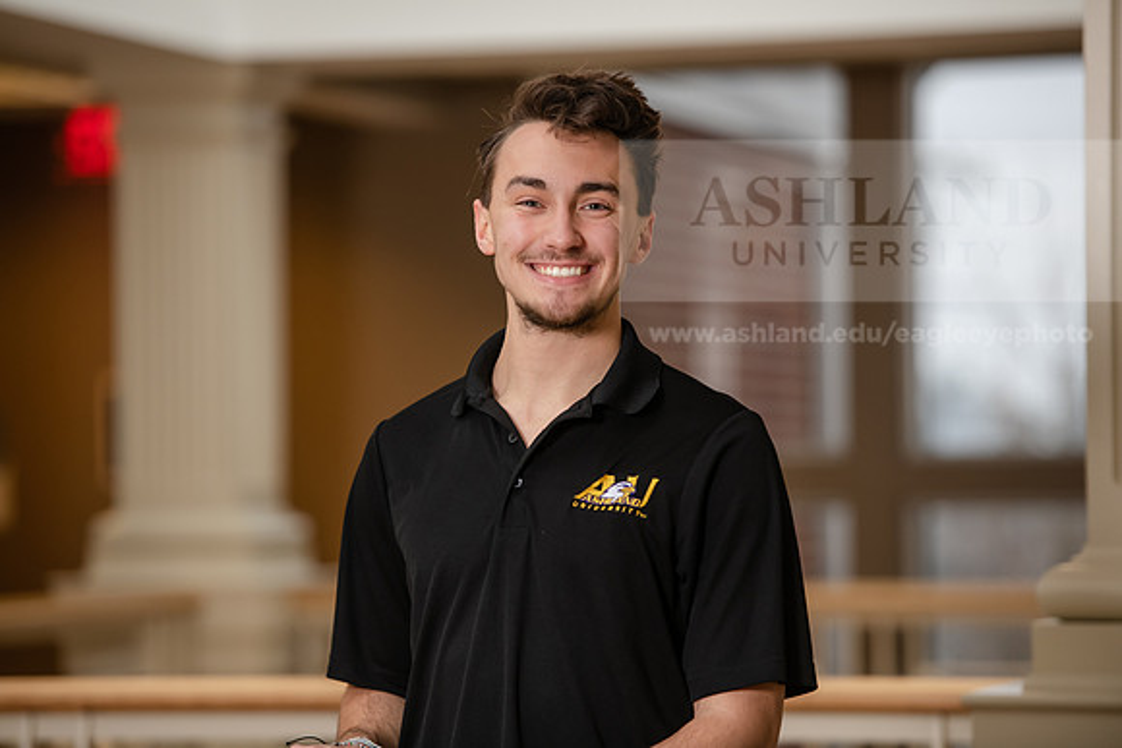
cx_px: 561
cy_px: 374
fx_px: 5299
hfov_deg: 12.1
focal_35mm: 170
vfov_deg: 8.1
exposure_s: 1/200
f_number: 3.2
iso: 640
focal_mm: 170
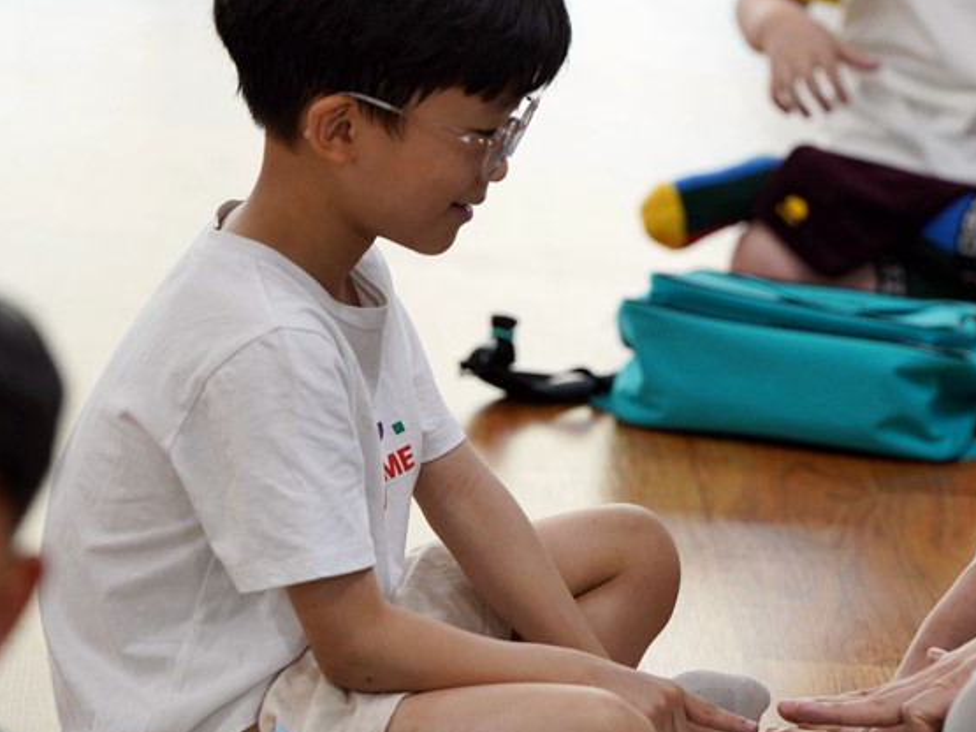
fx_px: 6596
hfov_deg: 8.4
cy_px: 315
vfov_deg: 6.3
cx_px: 760
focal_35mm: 234
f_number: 4
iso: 1250
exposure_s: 1/160
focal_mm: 150
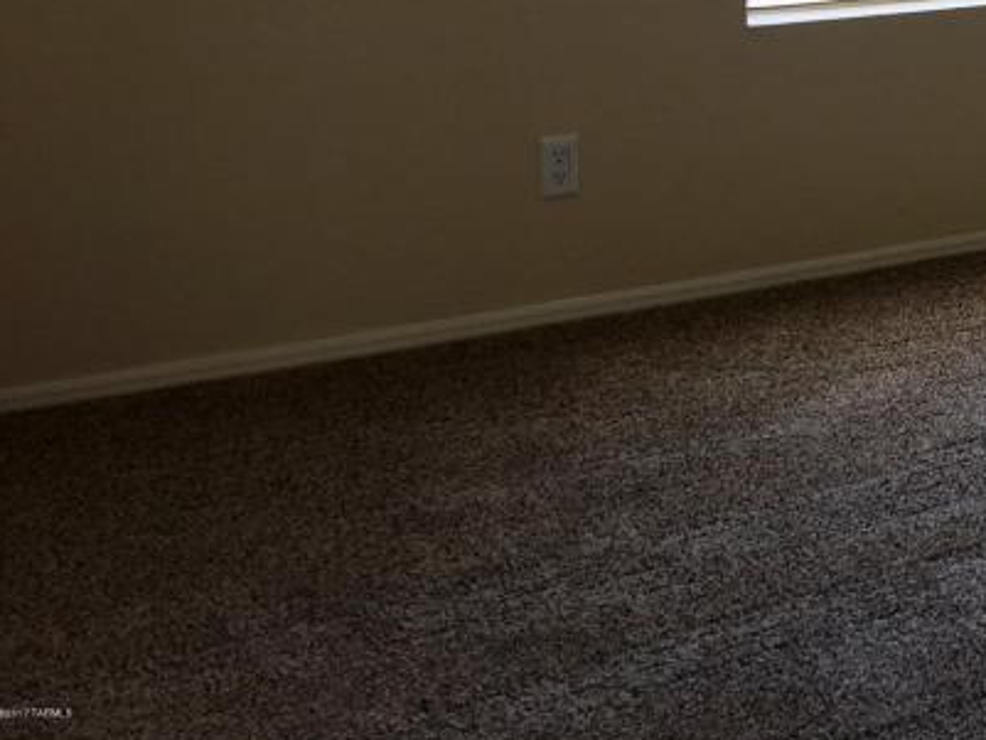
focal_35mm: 74
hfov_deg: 23.5
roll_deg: -2.5
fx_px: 2108
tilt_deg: -6.5
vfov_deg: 18.7
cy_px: -172
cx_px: 1252
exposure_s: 1/60
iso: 25
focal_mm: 4.15
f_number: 2.2
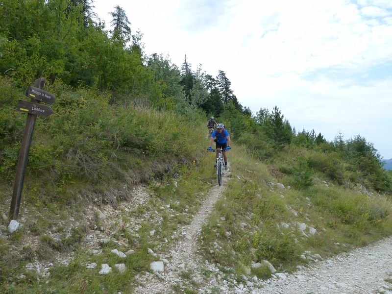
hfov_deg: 69.4
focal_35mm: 25
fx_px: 283
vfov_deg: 54.9
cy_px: 147
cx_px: 196
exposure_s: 1/400
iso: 125
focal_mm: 4.1
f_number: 4.5
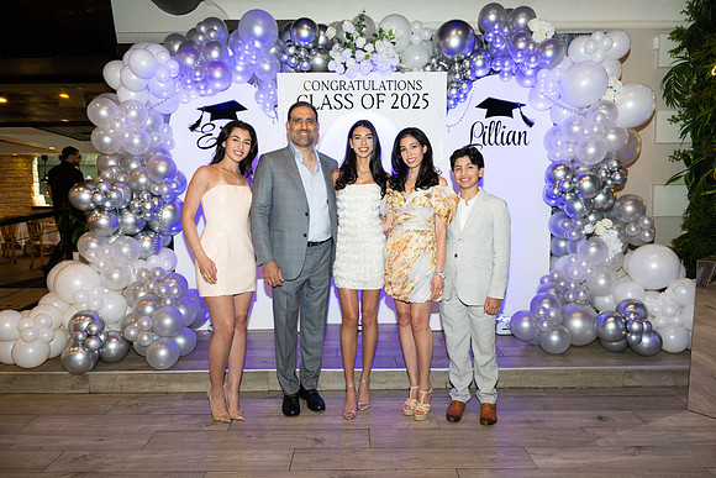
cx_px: 358
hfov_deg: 73.7
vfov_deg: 53.2
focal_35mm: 24
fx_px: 477
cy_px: 239
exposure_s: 1/80
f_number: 5.6
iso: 1000
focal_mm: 24
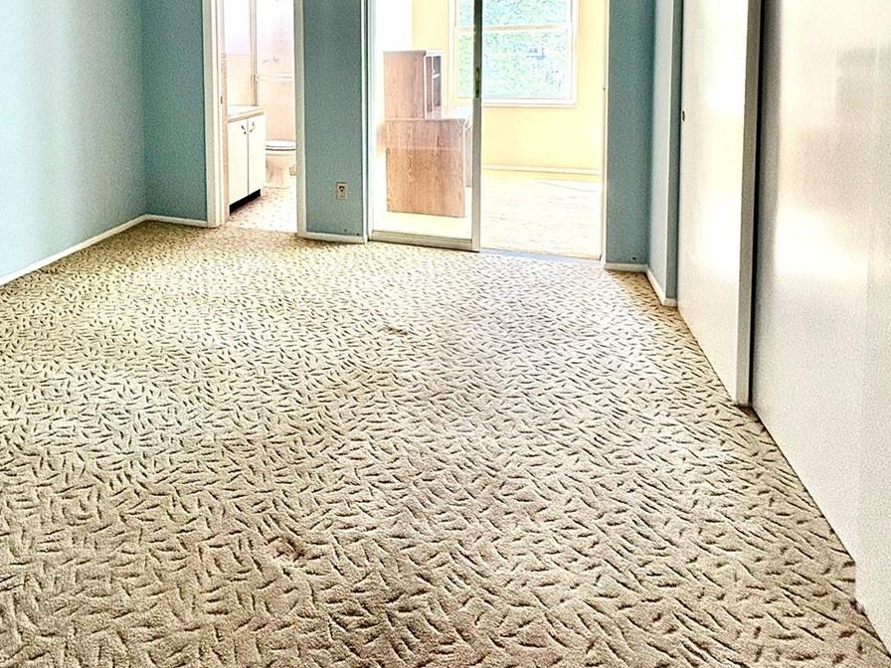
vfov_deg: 50.3
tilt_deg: -2.8
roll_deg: +1.8
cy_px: 99
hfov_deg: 65.2
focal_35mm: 25
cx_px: 224
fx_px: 643
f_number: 2.2
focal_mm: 2.22
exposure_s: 1/120
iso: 200
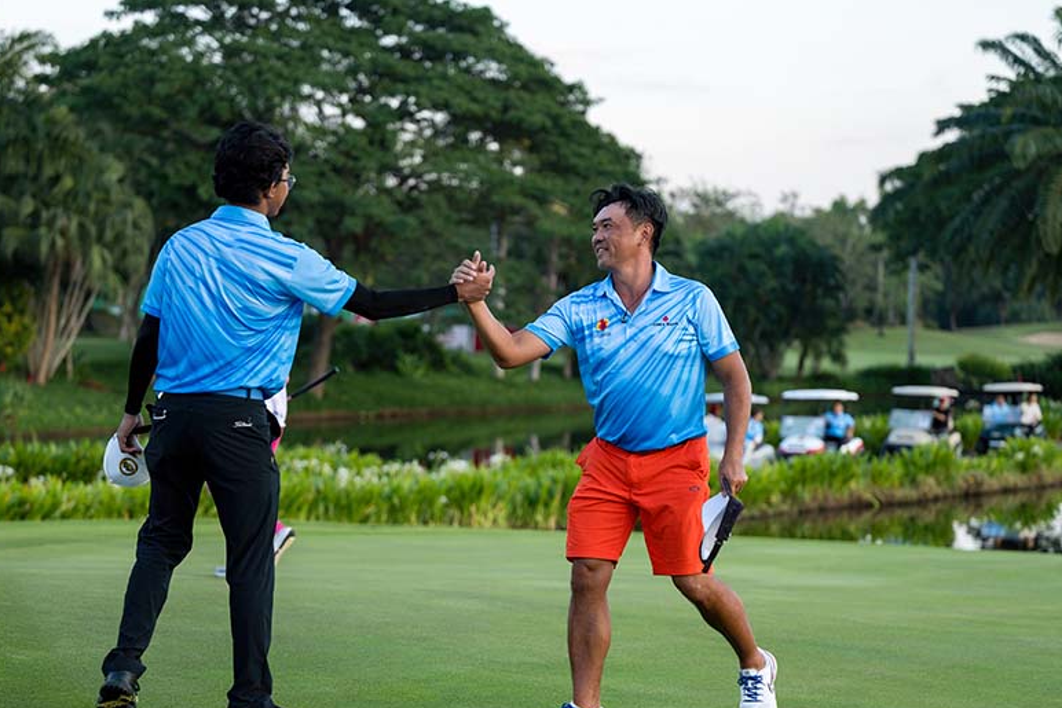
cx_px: 512
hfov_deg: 23.4
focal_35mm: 87
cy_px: 415
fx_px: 2567
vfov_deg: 15.7
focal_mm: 70
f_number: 2.8
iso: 360
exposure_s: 1/320
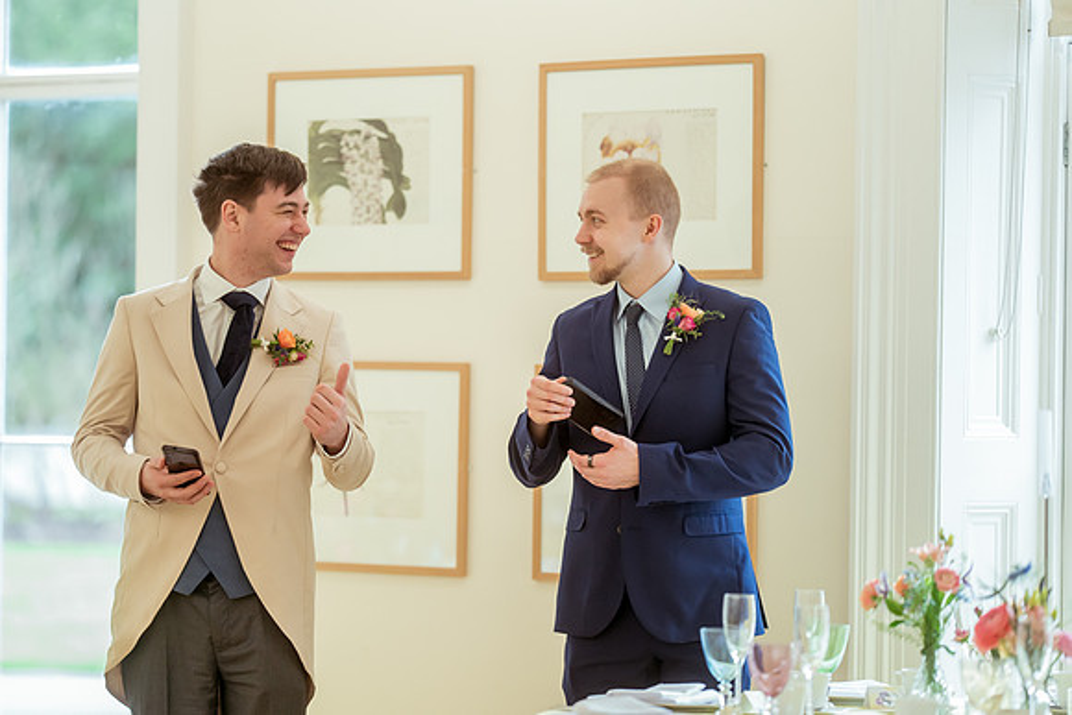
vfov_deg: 10.2
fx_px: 4026
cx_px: 536
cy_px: 358
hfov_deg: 15.2
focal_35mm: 135
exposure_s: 1/2000
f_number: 1.8
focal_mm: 135
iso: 3200
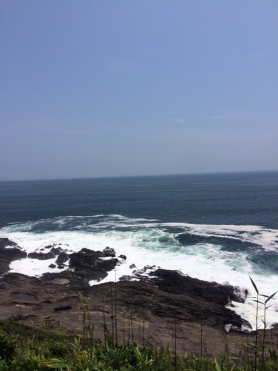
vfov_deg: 60.0
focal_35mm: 30
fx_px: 321
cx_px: 139
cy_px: 186
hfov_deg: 46.8
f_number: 2.2
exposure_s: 1/6849
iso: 40
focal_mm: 4.12
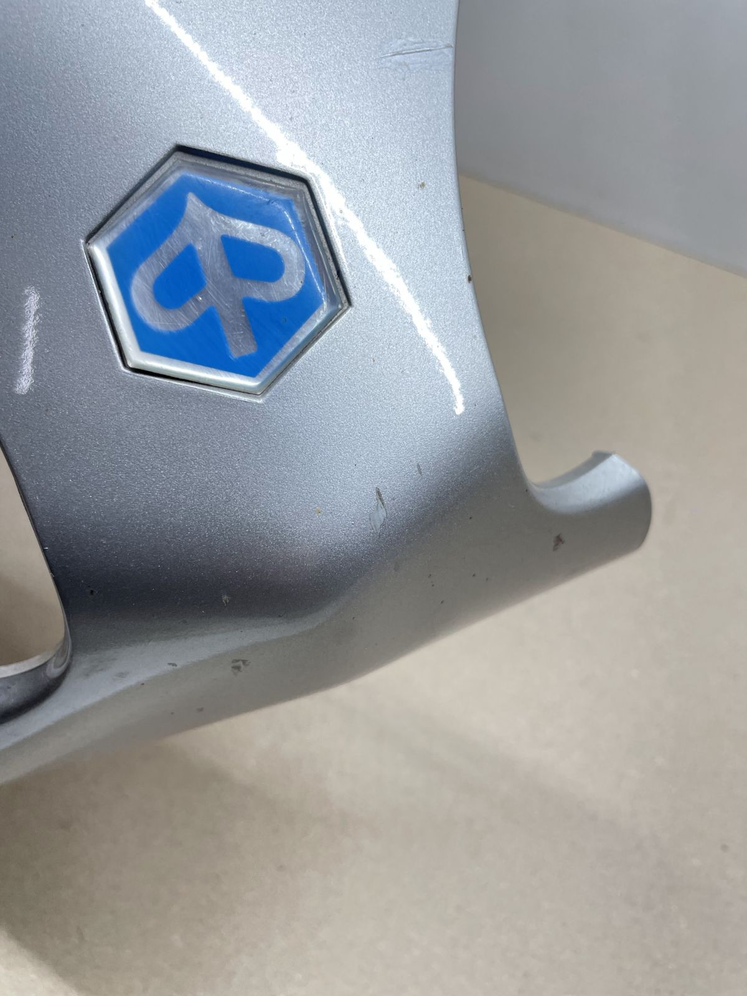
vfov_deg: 67.3
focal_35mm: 26
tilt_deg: -55.5
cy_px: 498
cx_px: 374
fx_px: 748
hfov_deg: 53.1
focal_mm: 4.2
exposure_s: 1/100
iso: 64
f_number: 1.6
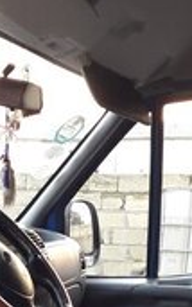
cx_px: 38
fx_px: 694
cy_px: 381
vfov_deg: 22.7
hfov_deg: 15.6
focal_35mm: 83
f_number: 1.9
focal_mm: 3.6
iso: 125
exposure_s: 1/50
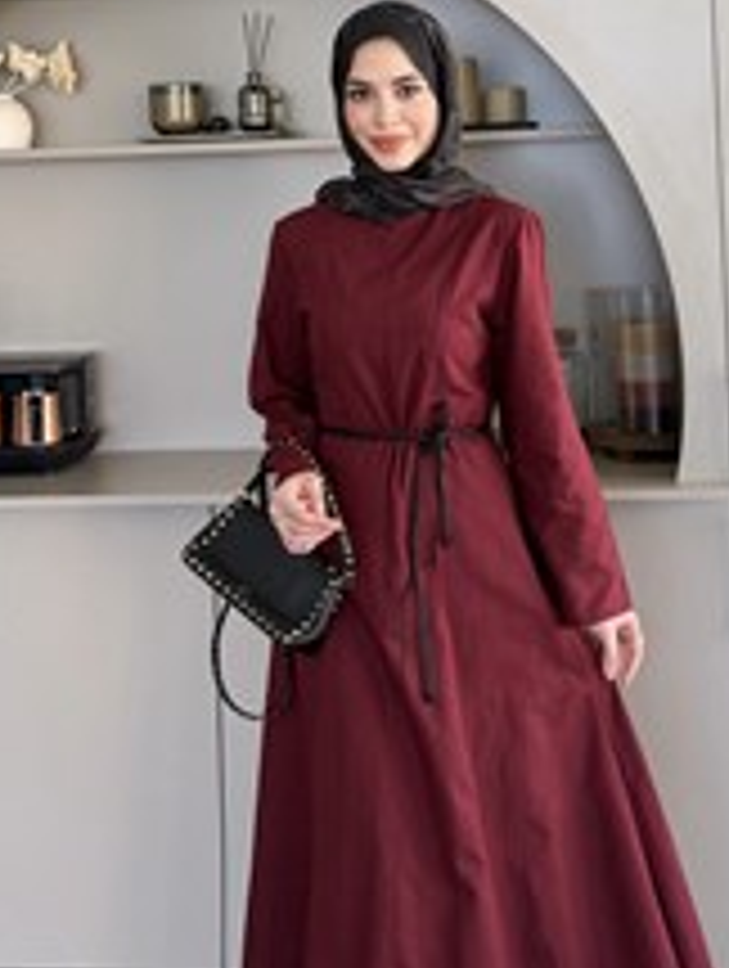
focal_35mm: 46
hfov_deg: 31.6
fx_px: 1288
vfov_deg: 40.7
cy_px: 637
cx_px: 396
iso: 125
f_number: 1.78
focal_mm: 6.76
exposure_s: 1/121
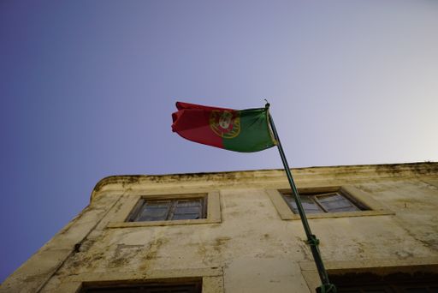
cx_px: 219
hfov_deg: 54.4
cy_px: 146
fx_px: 426
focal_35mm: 35
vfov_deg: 37.9
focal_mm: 35
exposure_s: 1/8000
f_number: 1.6
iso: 100
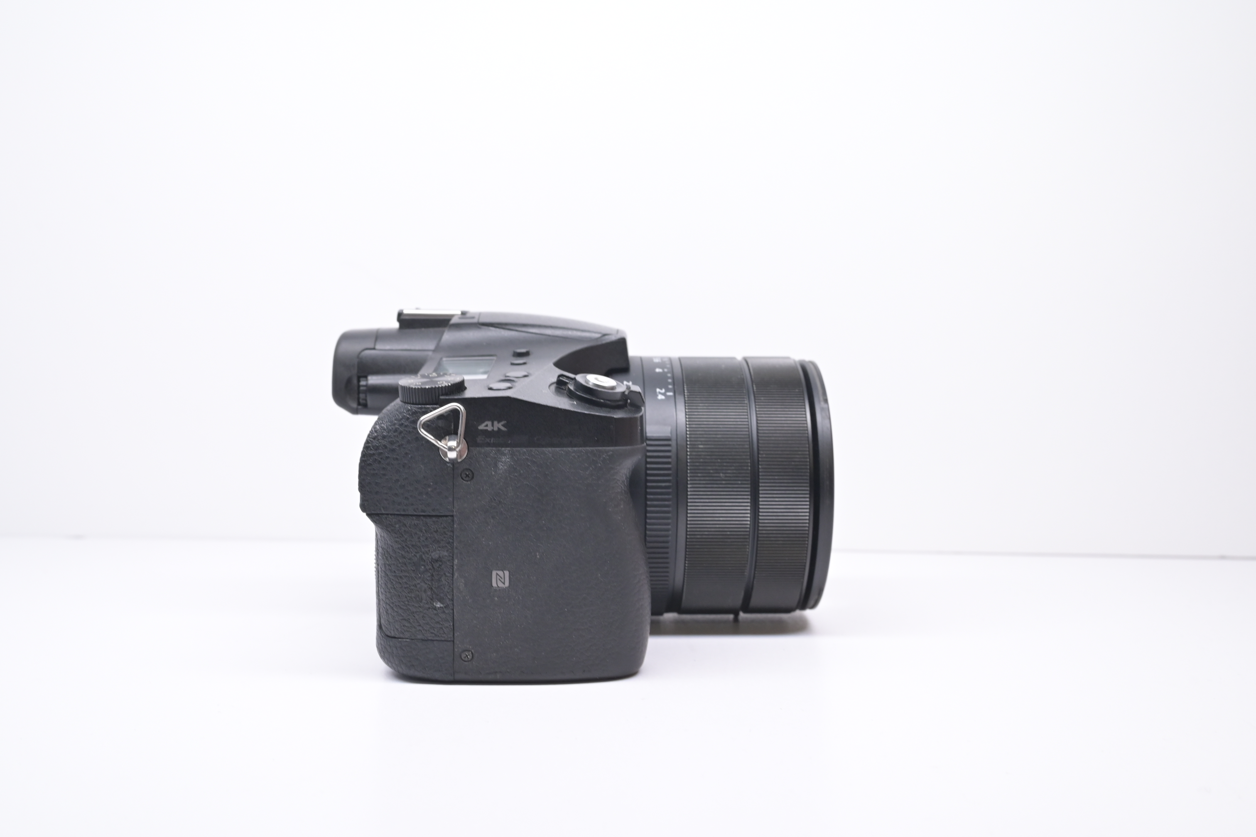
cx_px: 628
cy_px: 418
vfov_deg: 33.4
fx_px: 1395
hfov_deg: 48.5
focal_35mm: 40
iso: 1250
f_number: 10
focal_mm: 40
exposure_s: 1/60
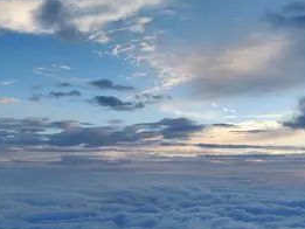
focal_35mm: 45
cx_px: 102
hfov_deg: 41.5
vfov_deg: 31.4
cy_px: 181
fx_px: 397
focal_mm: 4.25
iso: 100
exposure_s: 1/361
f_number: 1.7
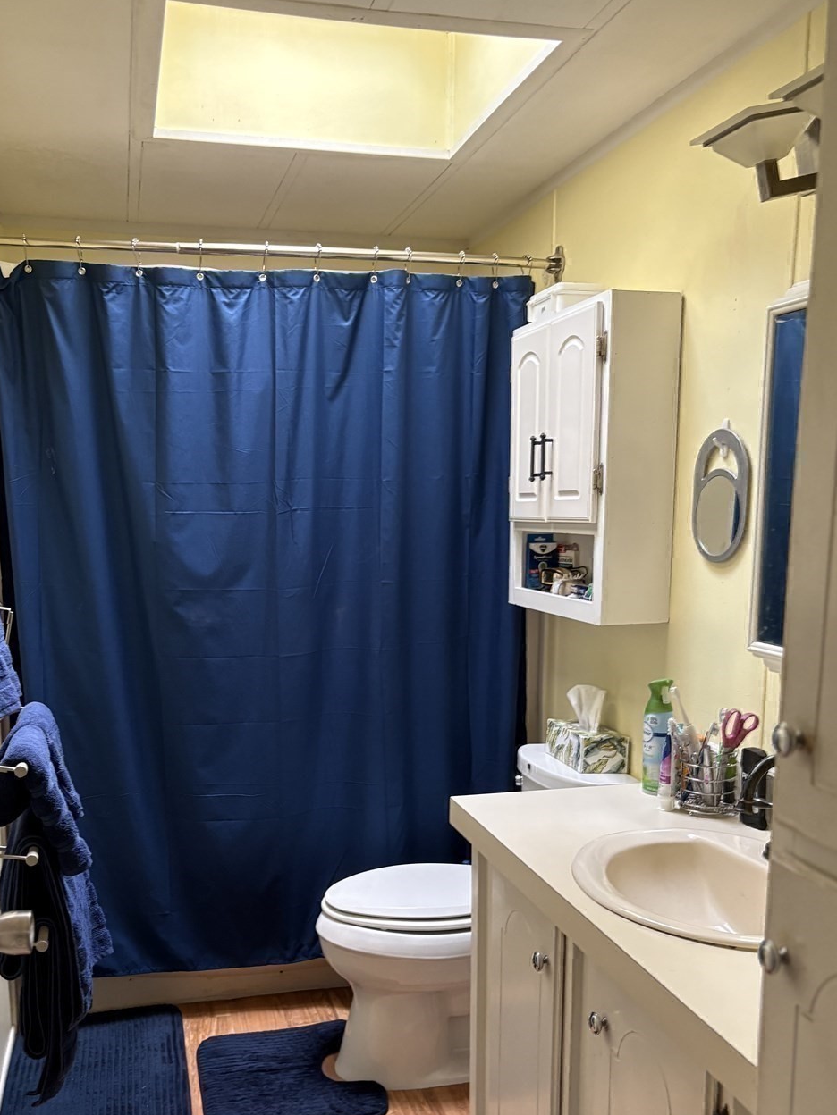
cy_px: 651
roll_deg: -0.5
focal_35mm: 32
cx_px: 379
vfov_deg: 56.5
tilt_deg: -8.8
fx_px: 1032
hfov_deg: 44.1
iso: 200
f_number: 1.6
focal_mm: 5.96
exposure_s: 1/60
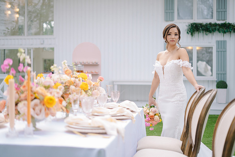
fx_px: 326
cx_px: 118
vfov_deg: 27.0
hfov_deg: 39.6
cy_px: 78
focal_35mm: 50
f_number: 2
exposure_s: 1/200
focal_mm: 50
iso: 50
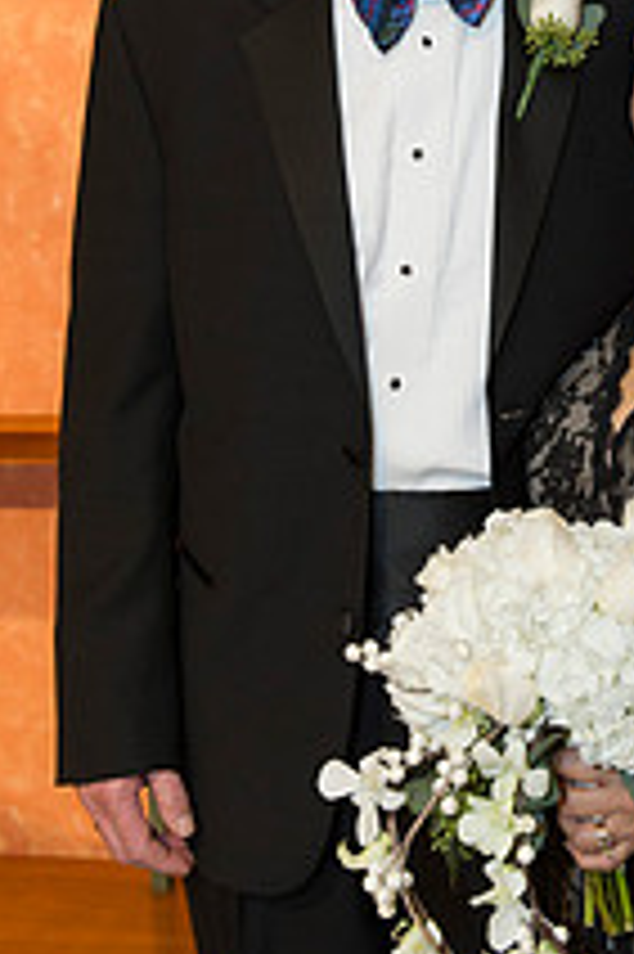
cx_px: 510
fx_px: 2249
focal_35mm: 85
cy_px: 270
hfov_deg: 15.9
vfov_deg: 23.7
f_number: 5.6
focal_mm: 40
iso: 1600
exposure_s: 1/160
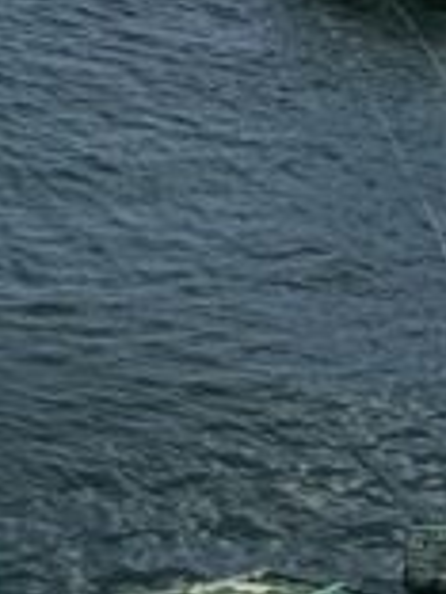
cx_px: -553
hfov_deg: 4.6
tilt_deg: +0.6
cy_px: -1108
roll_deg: -0.5
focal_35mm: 316
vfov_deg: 5.9
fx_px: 5429
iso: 64
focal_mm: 6.76
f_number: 1.78
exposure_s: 1/7874
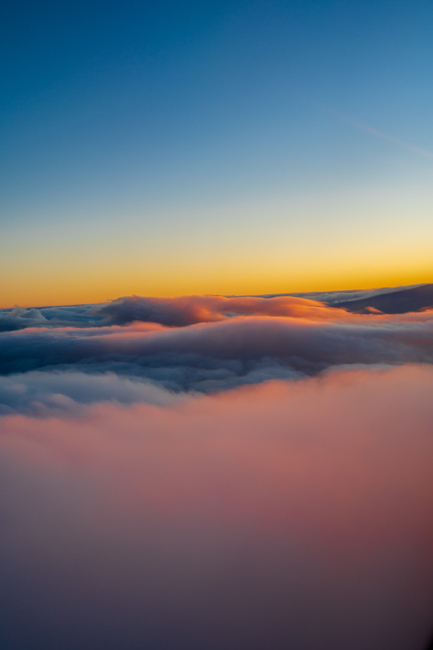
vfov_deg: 54.5
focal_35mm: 35
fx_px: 632
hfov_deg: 37.8
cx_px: 216
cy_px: 325
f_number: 5
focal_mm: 35
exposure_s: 1/250
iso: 200
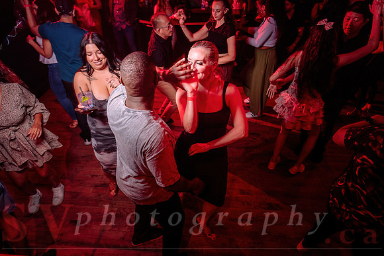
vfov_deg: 53.2
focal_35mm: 24
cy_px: 128
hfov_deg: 73.7
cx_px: 192
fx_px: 256
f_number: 3.2
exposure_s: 1/40
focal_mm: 24
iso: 800
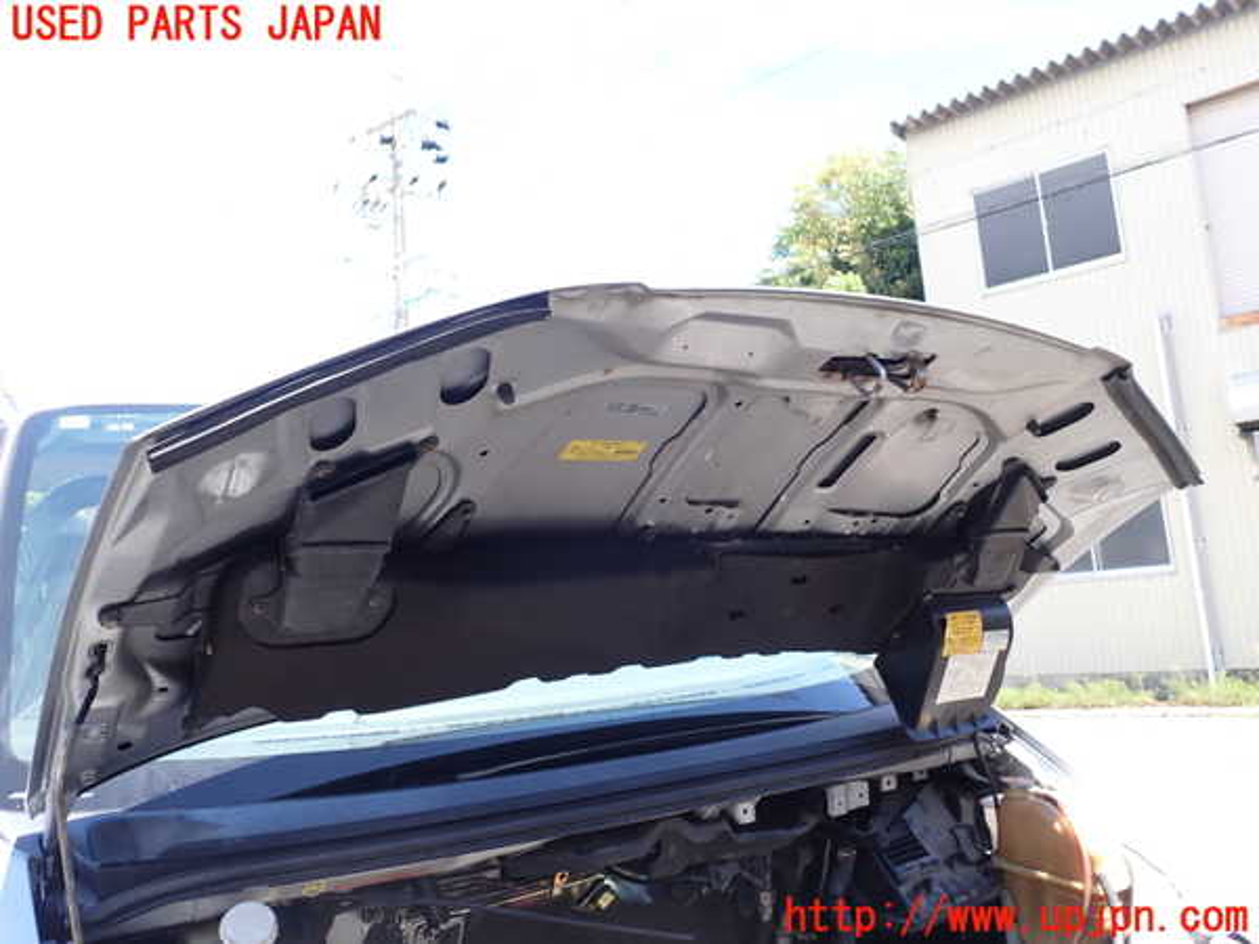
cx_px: 630
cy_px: 472
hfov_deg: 60.0
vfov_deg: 46.8
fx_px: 1091
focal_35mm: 30
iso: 100
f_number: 3.2
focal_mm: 5.4
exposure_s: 1/160
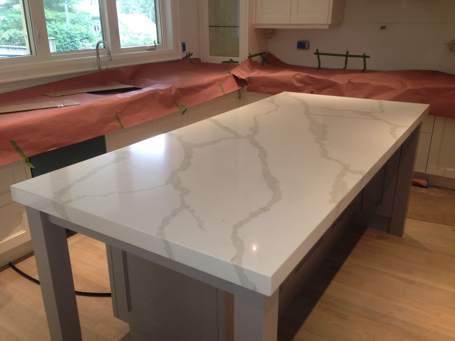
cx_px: 228
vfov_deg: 42.9
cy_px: 170
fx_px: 434
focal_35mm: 33
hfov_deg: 55.4
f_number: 2.4
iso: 80
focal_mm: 4.13
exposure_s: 1/20
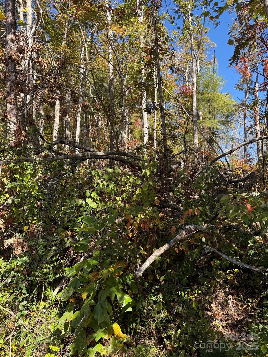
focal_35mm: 24
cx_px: 134
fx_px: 248
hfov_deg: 56.8
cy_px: 178
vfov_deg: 71.6
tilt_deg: +15.2
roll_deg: -3.1
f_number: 1.78
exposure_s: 1/813
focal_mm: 6.76
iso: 80
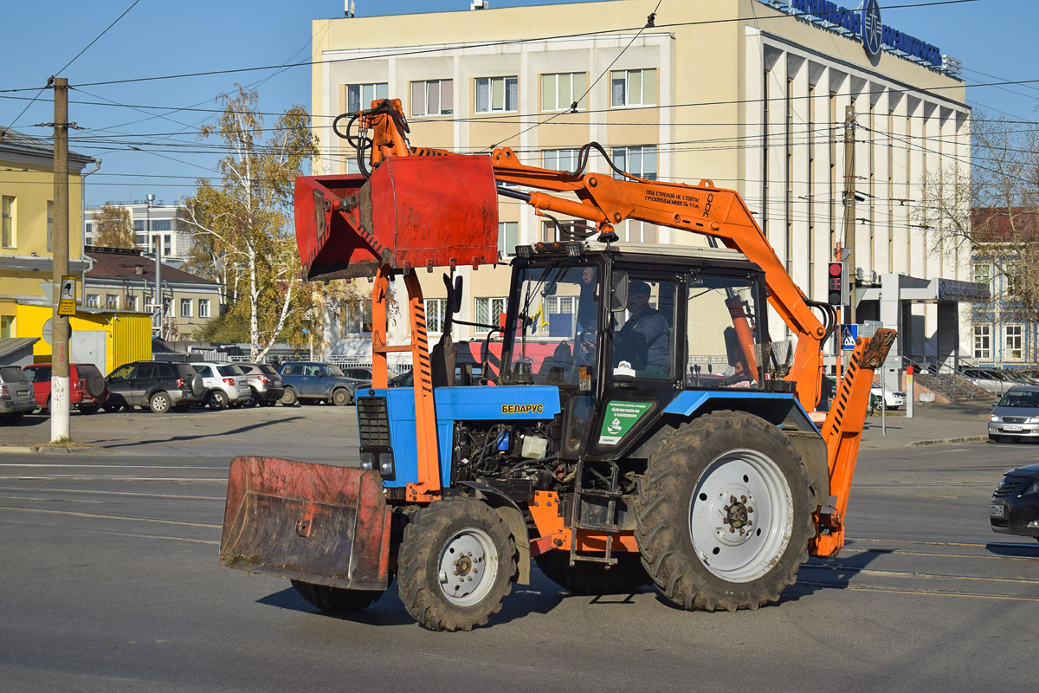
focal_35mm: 72
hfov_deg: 28.1
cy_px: 346
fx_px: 2078
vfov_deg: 18.9
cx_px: 520
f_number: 8
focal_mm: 48
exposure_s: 1/1600
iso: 200
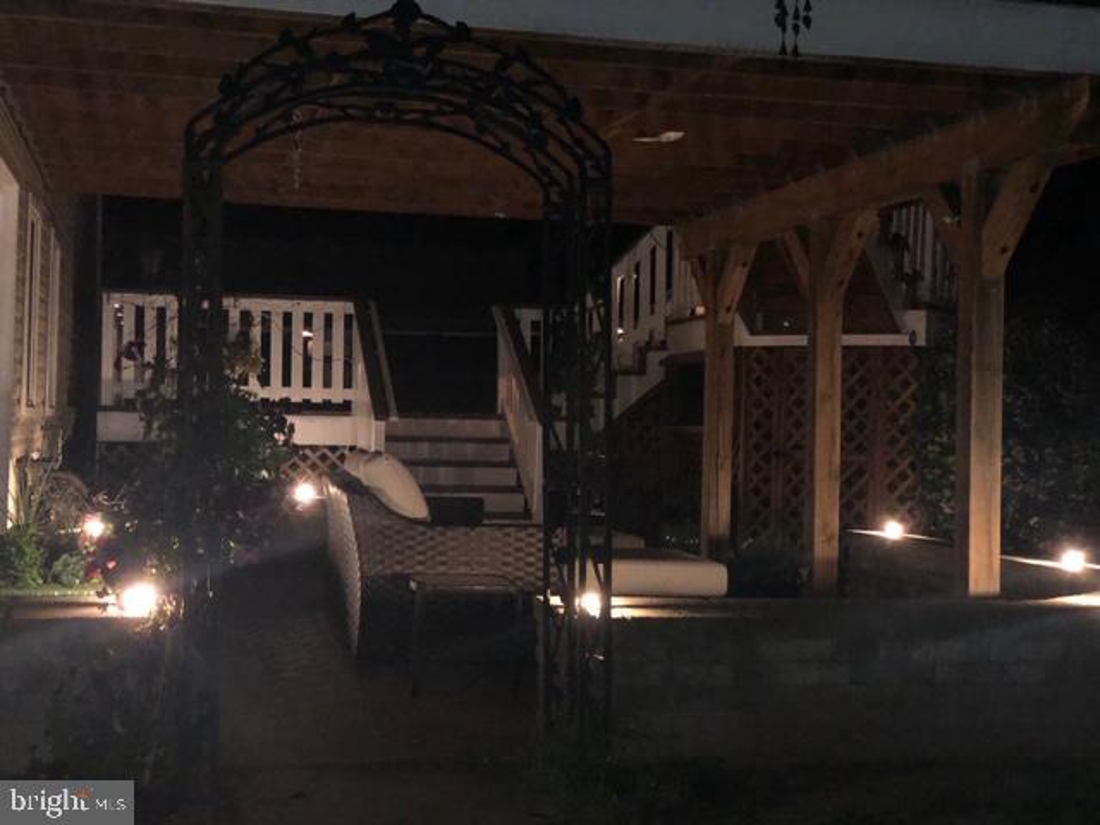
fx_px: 1652
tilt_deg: +0.4
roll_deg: -1.2
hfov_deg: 36.8
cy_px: 412
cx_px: 550
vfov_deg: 28.0
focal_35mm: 52
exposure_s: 1/30
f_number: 2.4
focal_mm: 6
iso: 320
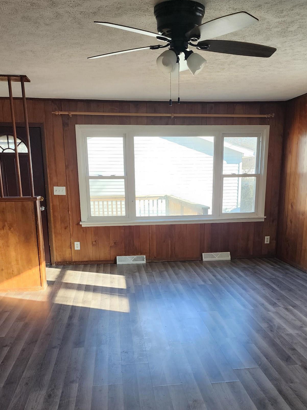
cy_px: 267
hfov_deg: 42.9
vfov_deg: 54.4
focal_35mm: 33
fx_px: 390
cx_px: 159
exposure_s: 1/180
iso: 125
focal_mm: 6.4
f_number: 1.8
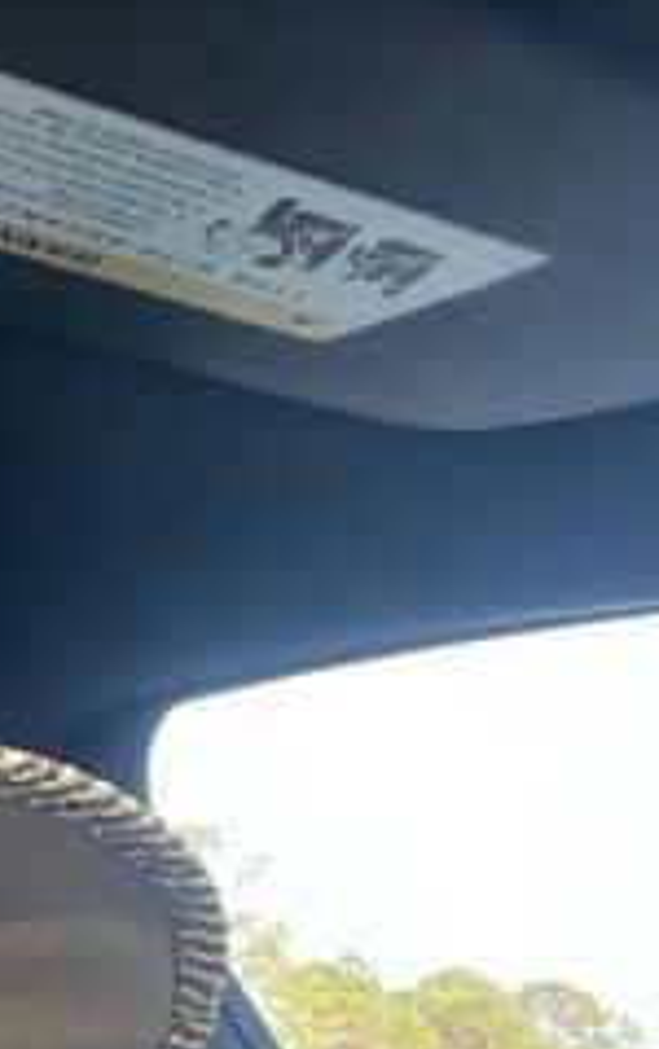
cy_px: 1051
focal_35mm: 78
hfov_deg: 15.8
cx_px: -233
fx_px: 2235
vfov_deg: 25.2
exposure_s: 1/121
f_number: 2.2
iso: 80
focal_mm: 2.71
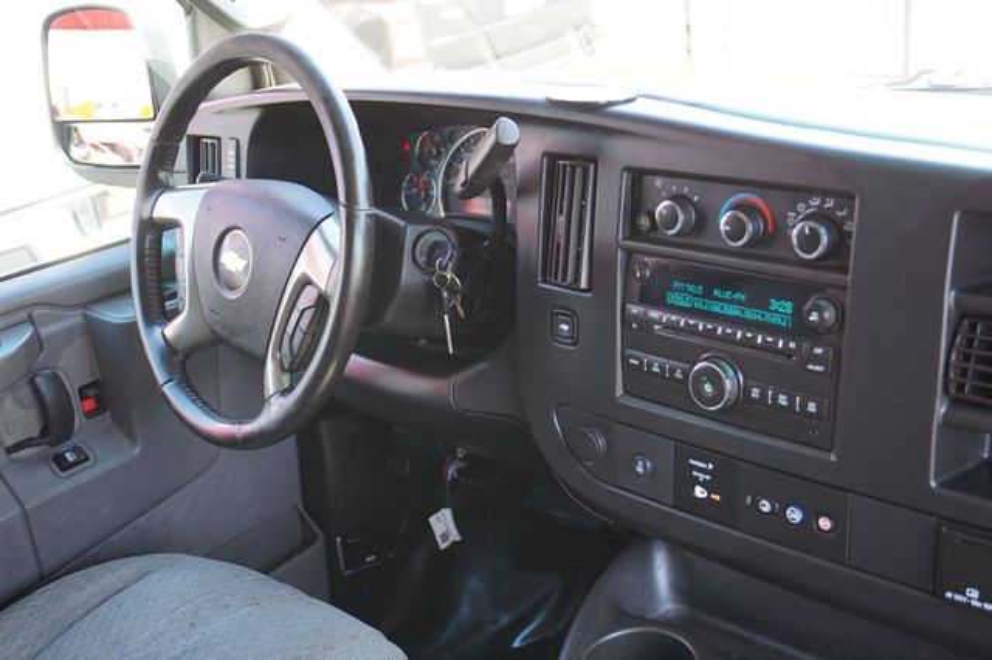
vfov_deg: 33.0
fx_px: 1115
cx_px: 496
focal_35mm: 40
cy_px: 330
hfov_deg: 47.9
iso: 320
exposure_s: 1/60
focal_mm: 27
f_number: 4.5
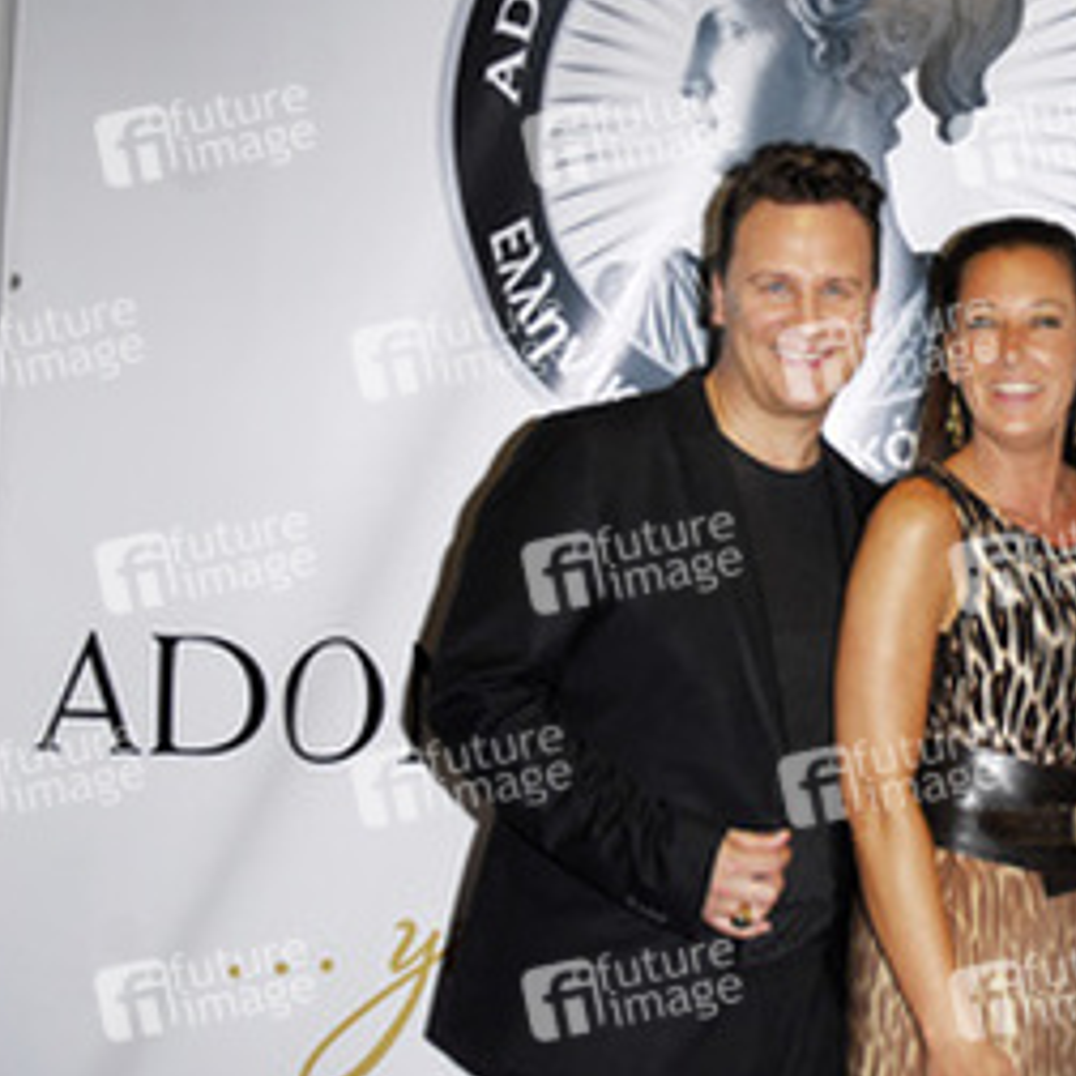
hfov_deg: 29.1
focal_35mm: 57
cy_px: 457
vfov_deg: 30.1
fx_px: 1996
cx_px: 939
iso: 200
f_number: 5
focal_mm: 25
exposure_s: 1/60
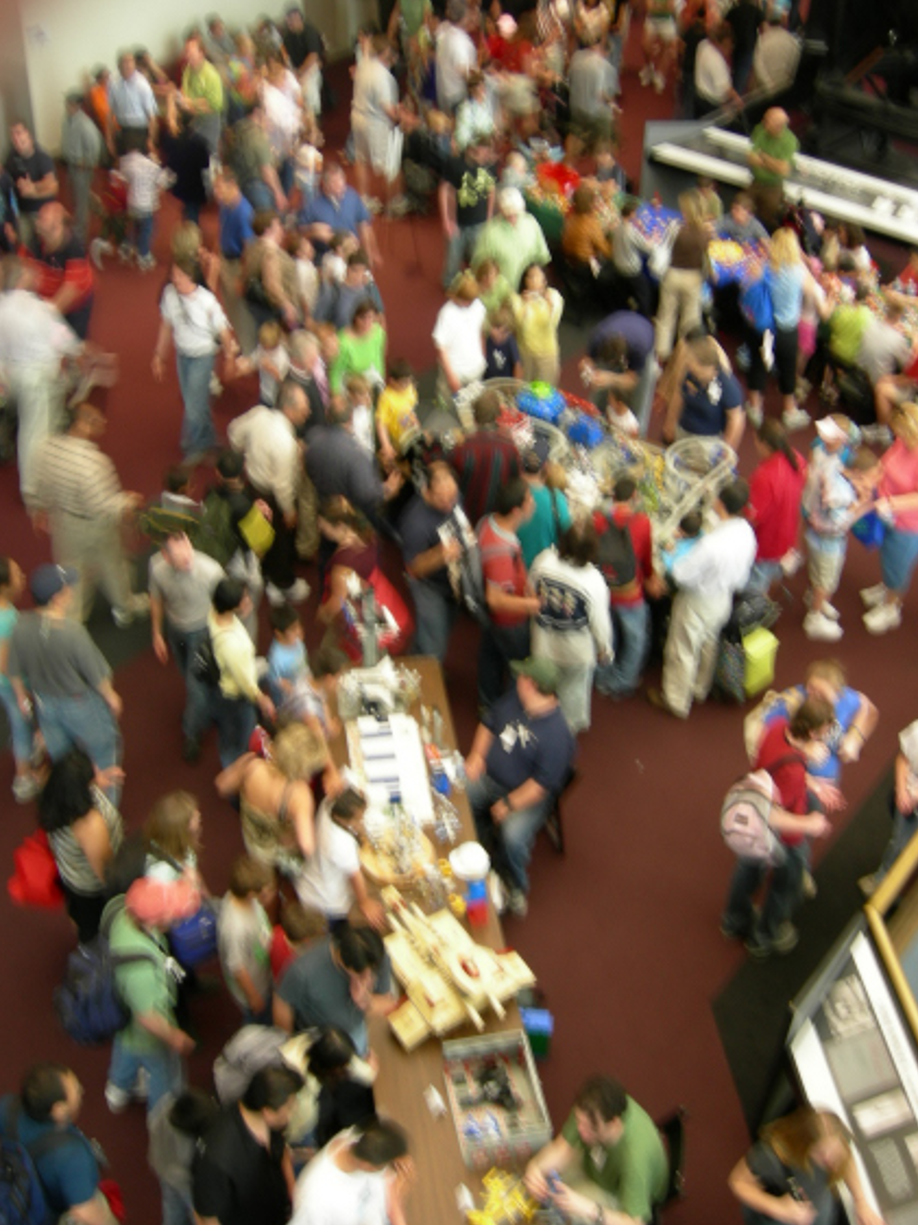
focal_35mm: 41
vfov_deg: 45.8
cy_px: 575
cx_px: 499
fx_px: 1451
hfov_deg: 35.1
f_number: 2.7
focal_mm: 7.5
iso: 64
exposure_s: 1/6
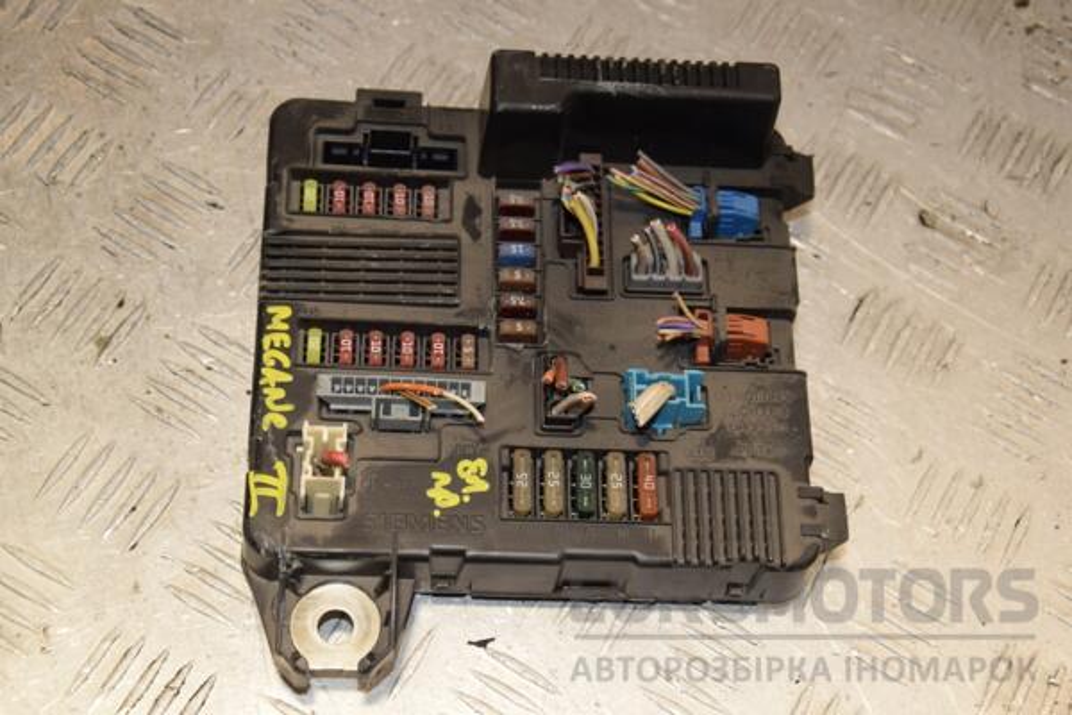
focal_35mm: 68
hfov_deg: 29.9
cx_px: 536
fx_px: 2010
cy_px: 358
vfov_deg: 20.2
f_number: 6.3
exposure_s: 1/200
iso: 800
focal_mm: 45
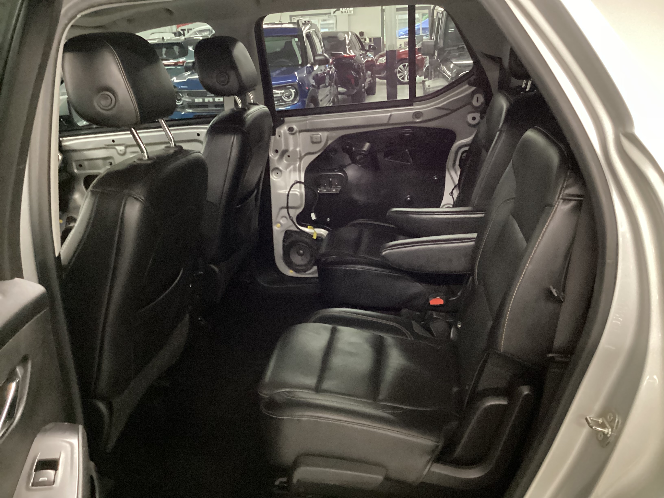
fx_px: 595
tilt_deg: -22.2
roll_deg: +3.7
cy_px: 249
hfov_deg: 58.4
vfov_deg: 45.4
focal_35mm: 31
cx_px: 332
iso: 640
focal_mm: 3.3
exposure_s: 1/17
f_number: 2.4
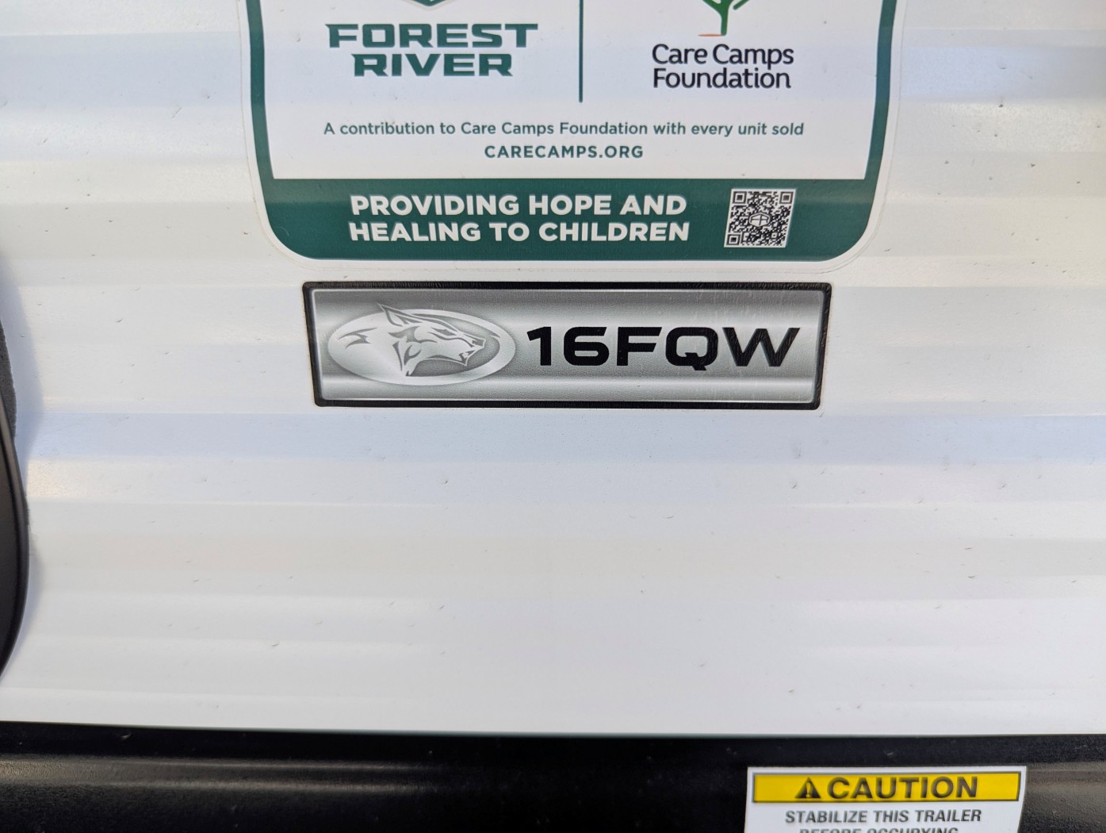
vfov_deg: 56.9
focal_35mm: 24
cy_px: 416
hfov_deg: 71.5
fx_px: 768
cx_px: 553
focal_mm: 6.81
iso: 111
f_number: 1.85
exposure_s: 1/260
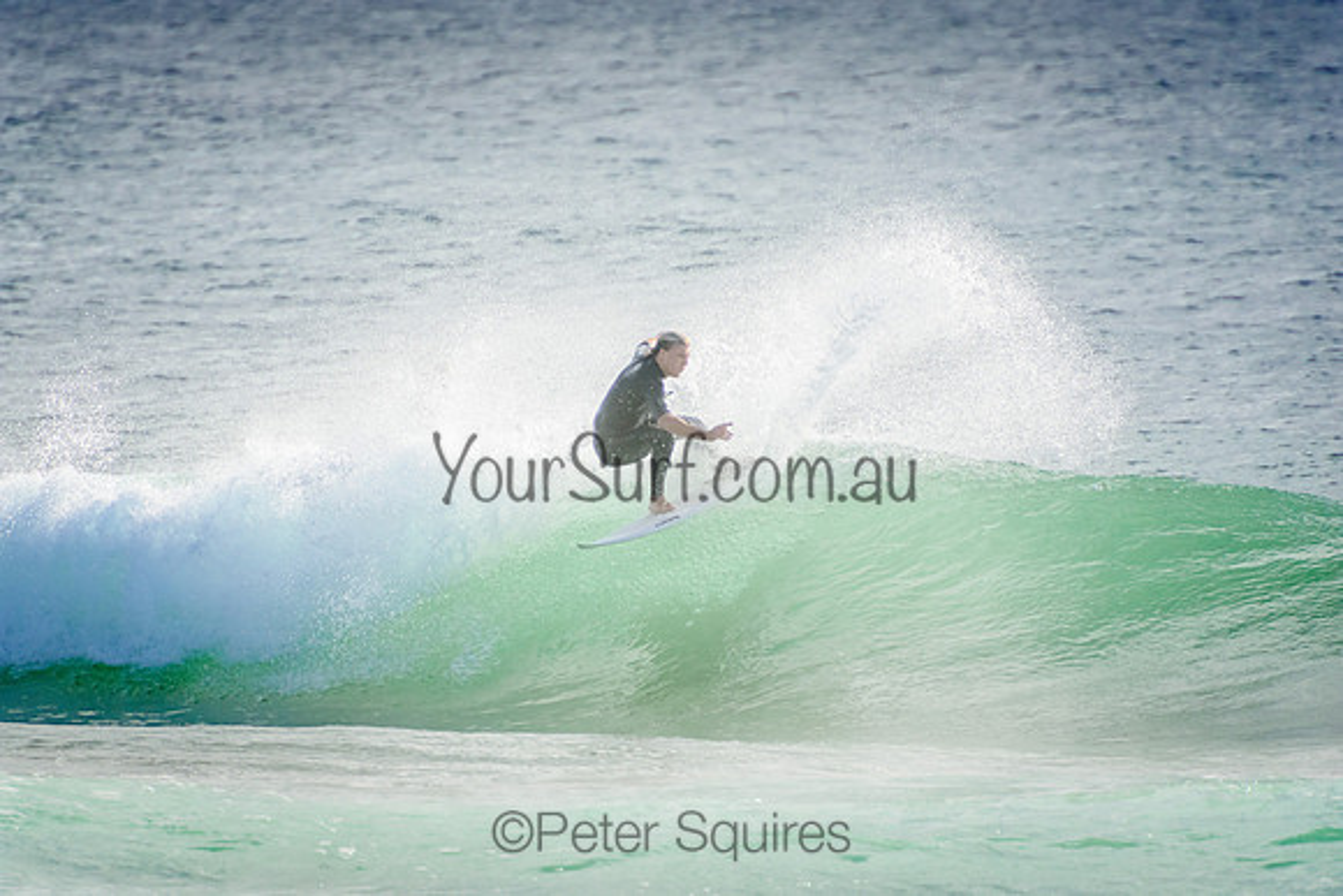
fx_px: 22388
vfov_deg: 2.3
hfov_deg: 3.4
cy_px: 448
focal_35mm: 600
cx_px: 672
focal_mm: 400
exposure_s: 1/2000
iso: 320
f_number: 5.6
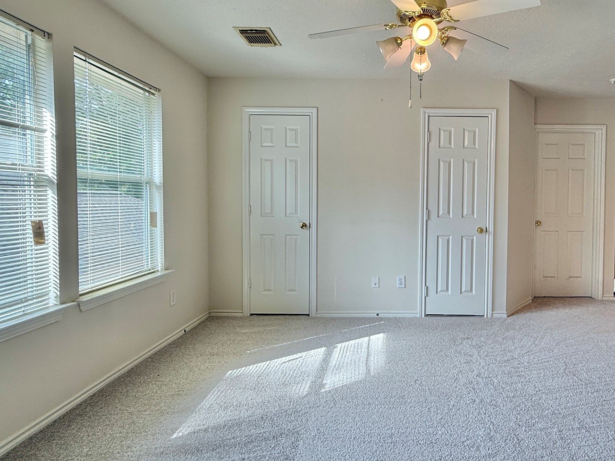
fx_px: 391
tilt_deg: -1.5
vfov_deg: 61.0
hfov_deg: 75.0
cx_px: 386
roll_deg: -1.2
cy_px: 215
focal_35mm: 22
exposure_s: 1/120
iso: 64
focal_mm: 2.22
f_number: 2.2
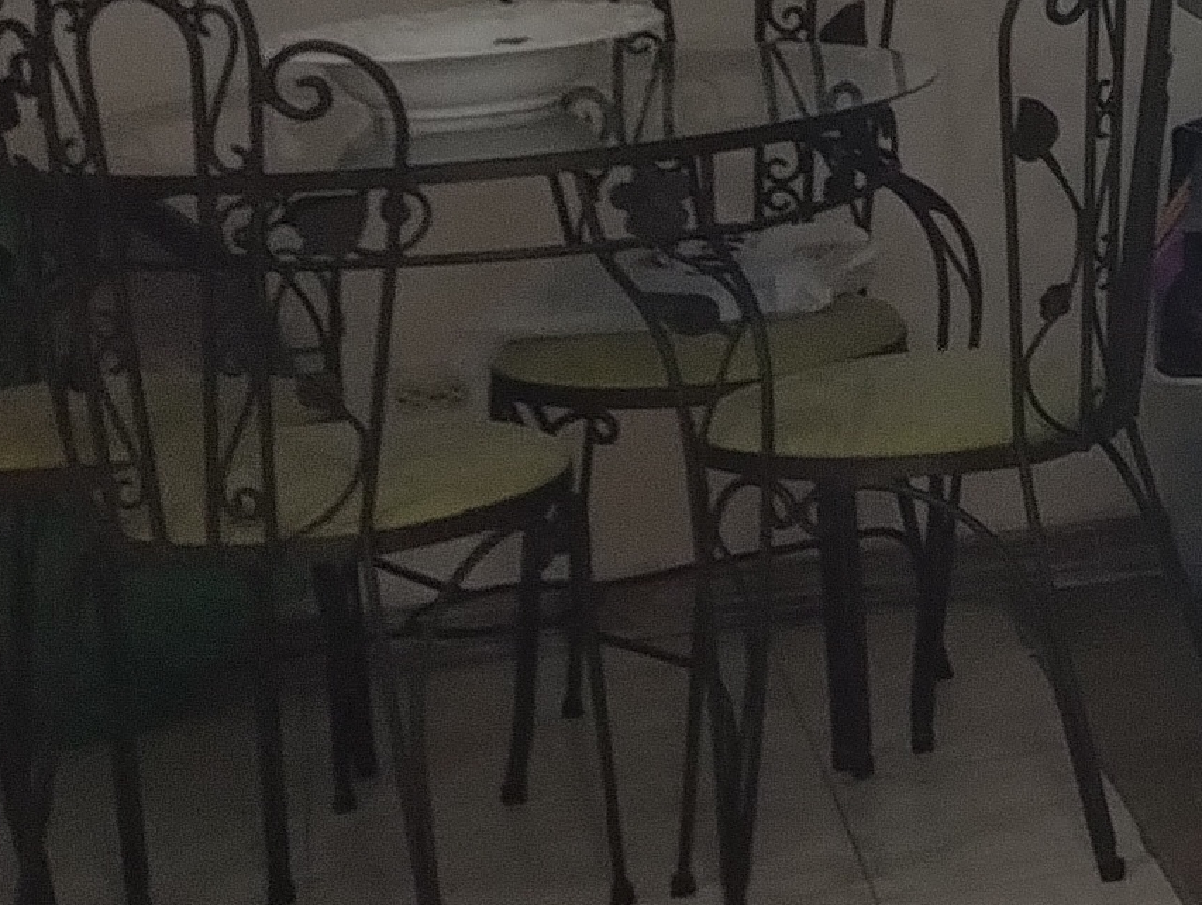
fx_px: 4659
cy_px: -186
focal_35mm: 134
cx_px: 2792
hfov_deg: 12.1
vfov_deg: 10.9
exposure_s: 1/30
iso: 641
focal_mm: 4.27
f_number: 1.8
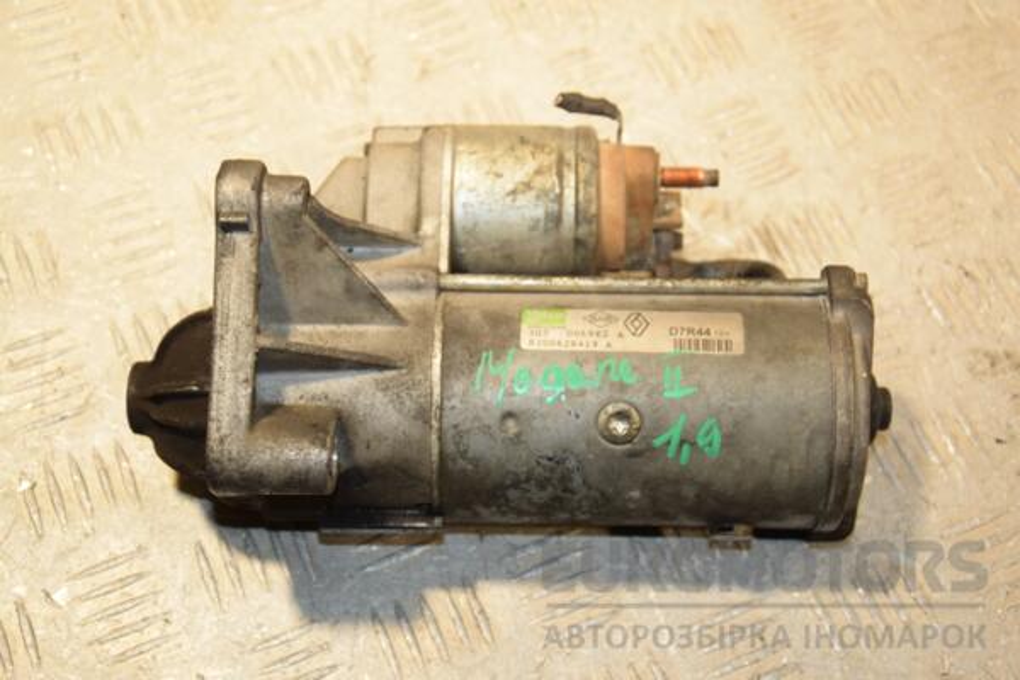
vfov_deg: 21.6
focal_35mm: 63
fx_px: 1785
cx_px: 510
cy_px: 340
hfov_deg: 31.9
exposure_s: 1/160
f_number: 4.8
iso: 800
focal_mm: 42
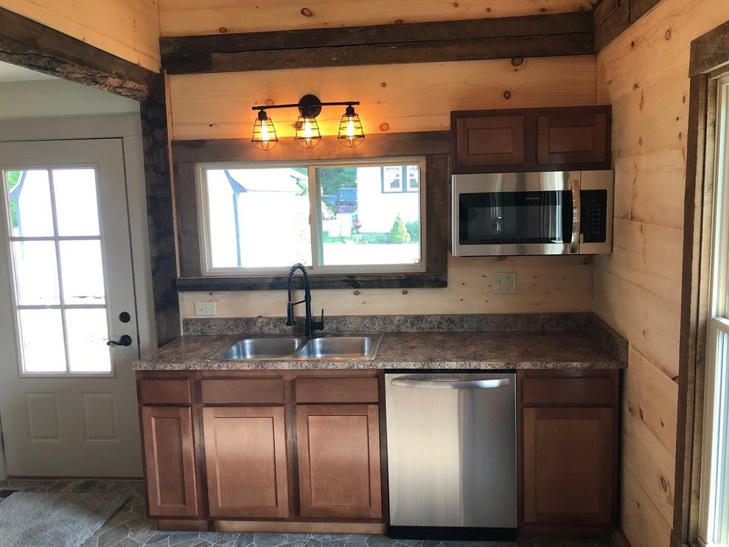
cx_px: 372
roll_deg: +0.9
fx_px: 611
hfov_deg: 61.6
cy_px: 282
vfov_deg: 48.2
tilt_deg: -8.3
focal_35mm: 29
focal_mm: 3.99
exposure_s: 1/40
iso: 25
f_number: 1.8
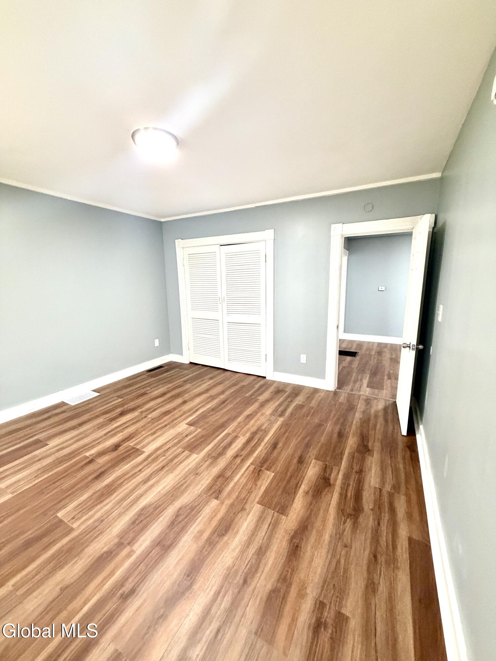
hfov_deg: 85.7
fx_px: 267
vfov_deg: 102.1
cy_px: 330
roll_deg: +0.6
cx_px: 248
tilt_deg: -11.3
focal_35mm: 14
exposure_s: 1/60
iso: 400
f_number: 2.2
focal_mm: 2.22
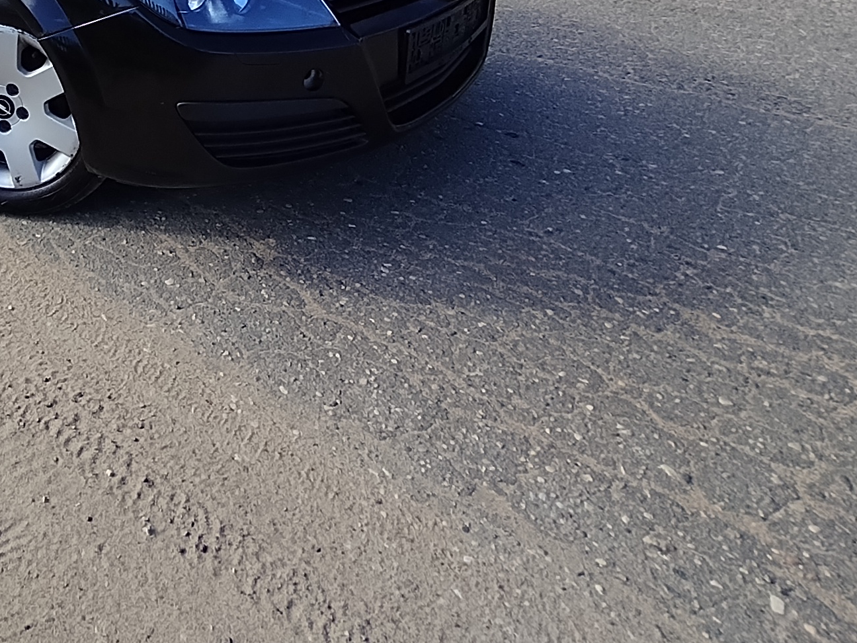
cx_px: 89
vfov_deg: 38.0
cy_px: 28
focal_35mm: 34
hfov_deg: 48.4
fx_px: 842
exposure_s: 1/532
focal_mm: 1.43
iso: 101
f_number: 2.2
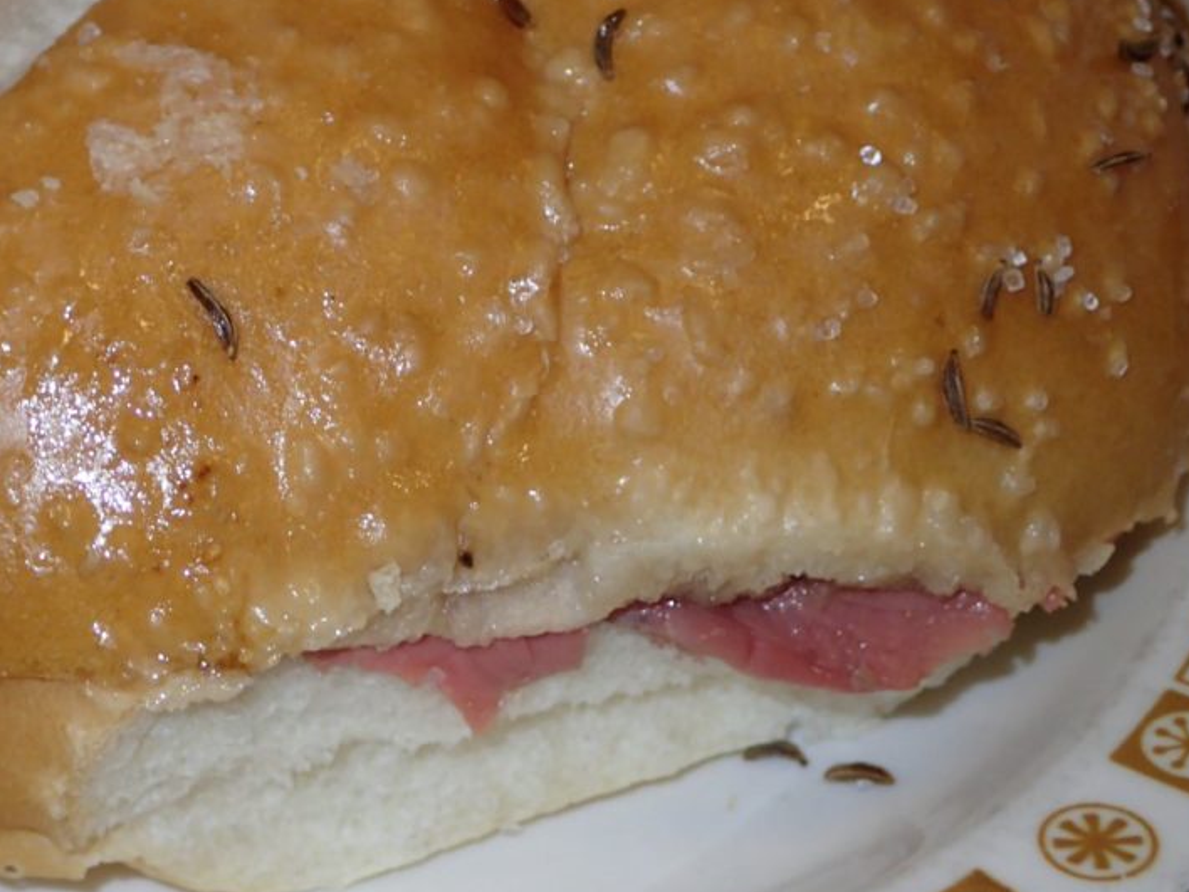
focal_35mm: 83
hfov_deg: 23.2
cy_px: 425
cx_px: 254
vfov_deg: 17.8
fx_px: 2851
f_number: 3.2
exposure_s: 1/15
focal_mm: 8.99
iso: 200
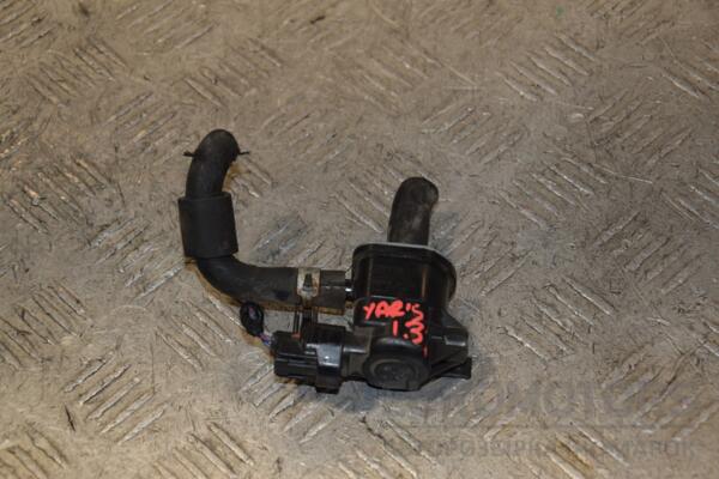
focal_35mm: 93
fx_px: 1857
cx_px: 360
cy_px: 240
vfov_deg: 14.7
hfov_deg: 21.9
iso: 800
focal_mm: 62
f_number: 6.3
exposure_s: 1/200
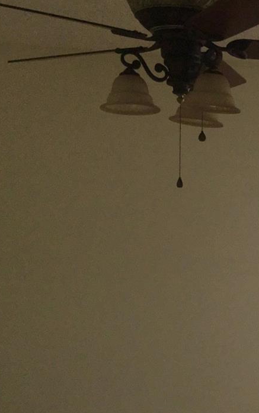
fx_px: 744
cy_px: 284
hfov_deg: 18.6
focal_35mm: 66
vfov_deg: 30.8
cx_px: 314
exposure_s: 1/375
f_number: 2.2
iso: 25
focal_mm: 4.15
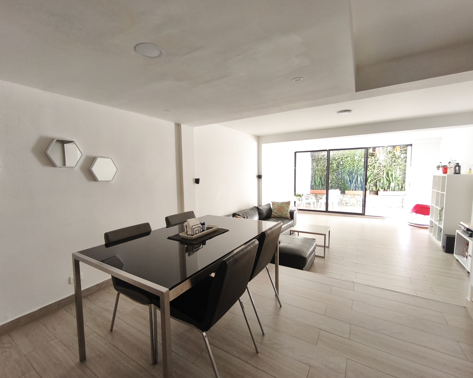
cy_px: 191
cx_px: 225
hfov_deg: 93.0
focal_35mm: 16
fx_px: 224
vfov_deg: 80.4
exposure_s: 1/60
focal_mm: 1.91
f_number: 2.2
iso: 125
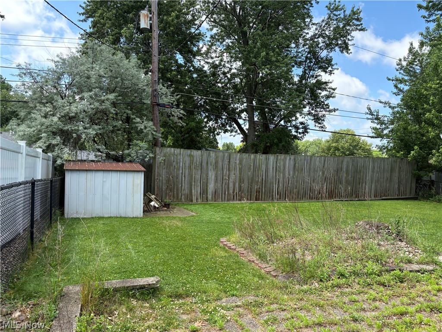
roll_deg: -1.1
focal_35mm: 26
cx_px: 221
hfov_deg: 67.3
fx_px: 332
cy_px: 166
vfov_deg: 53.1
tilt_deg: +0.6
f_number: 1.6
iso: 64
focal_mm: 5.96
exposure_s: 1/1451
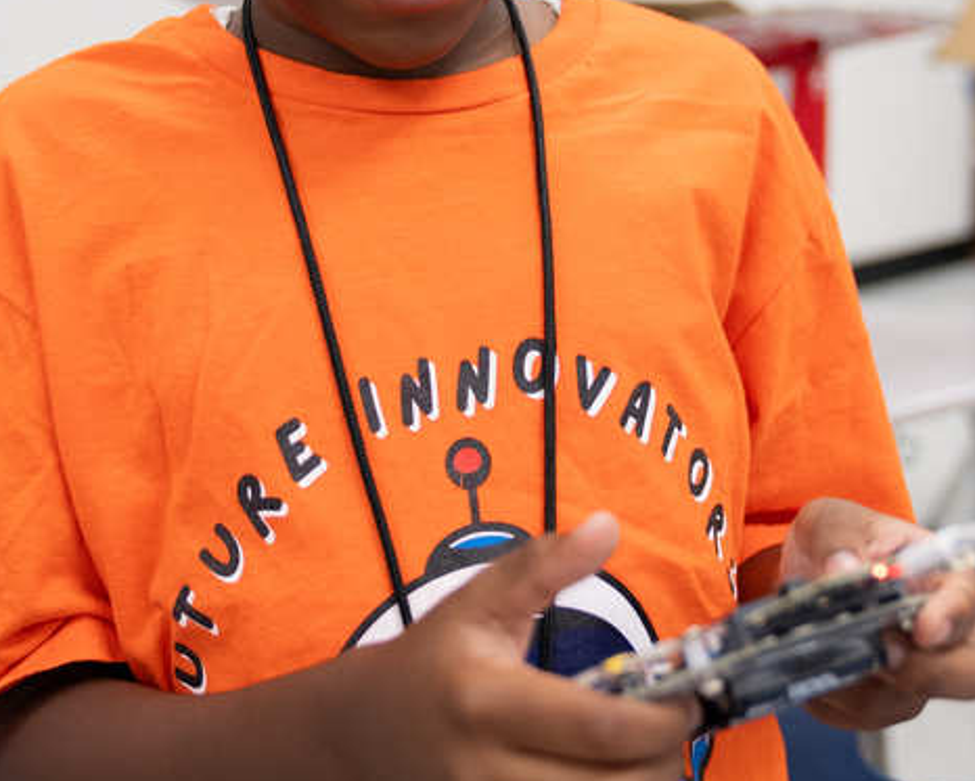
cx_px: 561
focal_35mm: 66
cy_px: 84
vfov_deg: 22.6
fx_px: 1905
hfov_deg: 28.7
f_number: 2.8
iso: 640
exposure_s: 1/125
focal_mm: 32
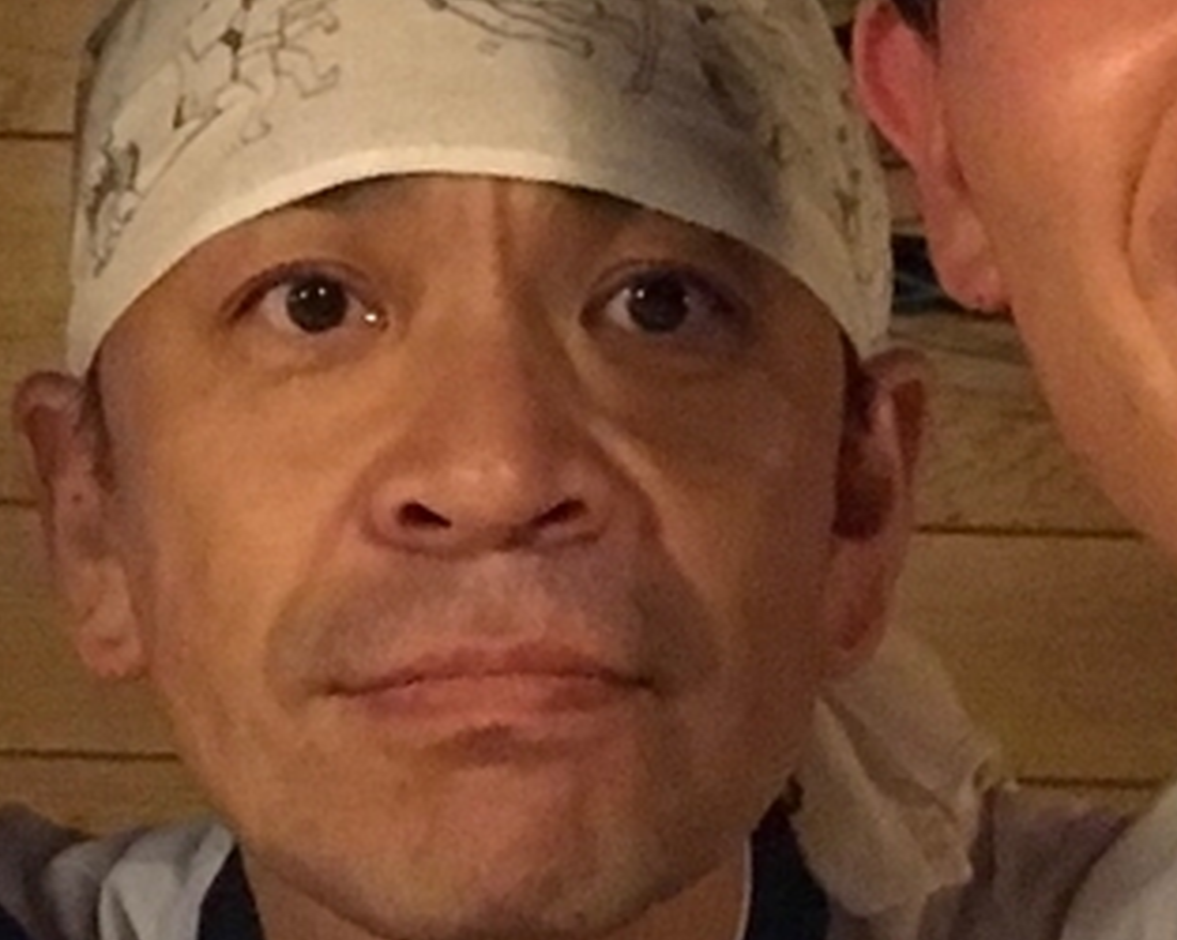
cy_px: 263
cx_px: 203
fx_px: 4178
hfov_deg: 15.9
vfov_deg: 12.8
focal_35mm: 120
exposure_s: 1/15
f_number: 2.2
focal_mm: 2.87
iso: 640
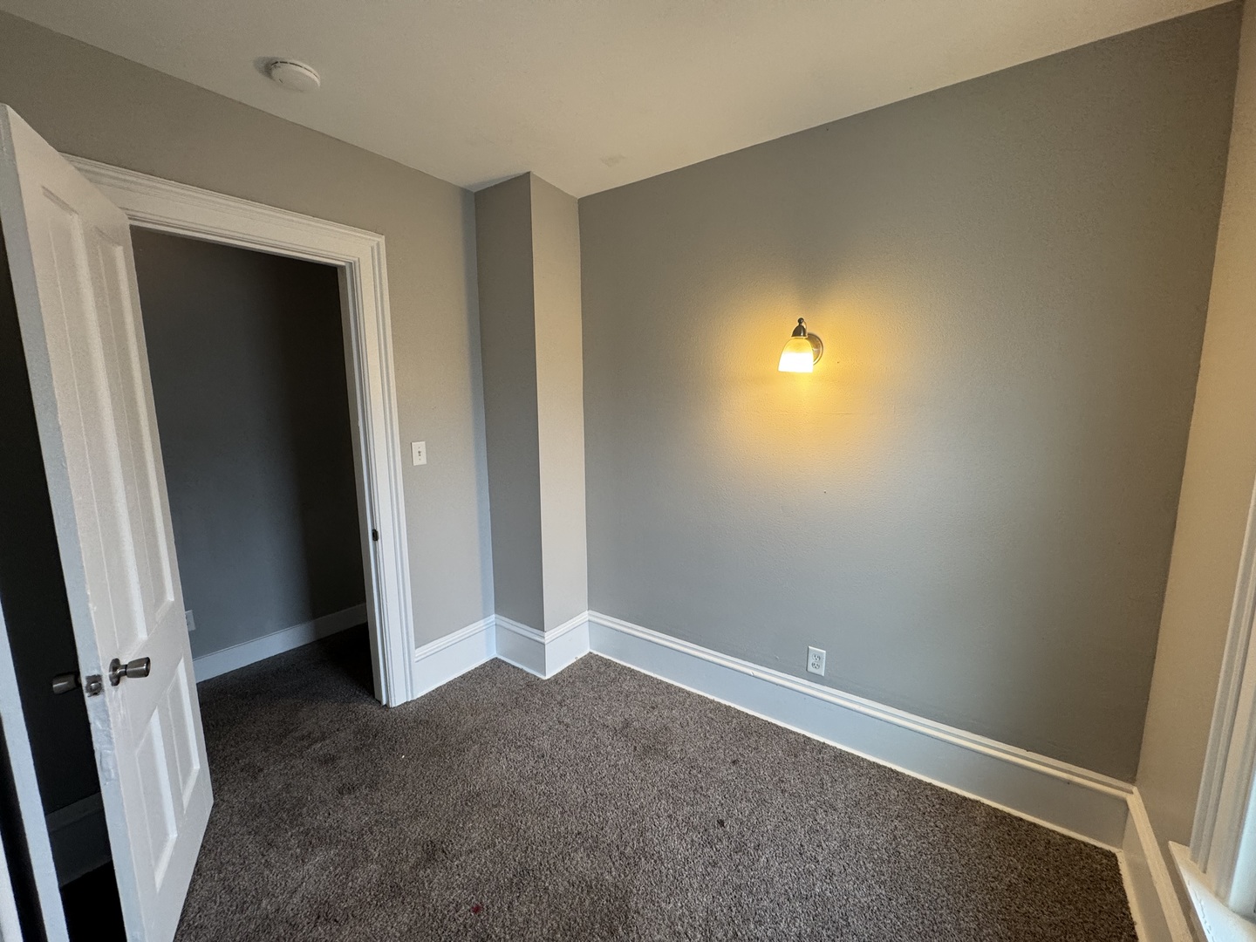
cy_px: 471
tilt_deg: -8.0
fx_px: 508
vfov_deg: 85.7
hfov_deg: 102.1
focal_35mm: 14
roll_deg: -0.1
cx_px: 628
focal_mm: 2.22
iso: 200
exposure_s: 1/120
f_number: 2.2
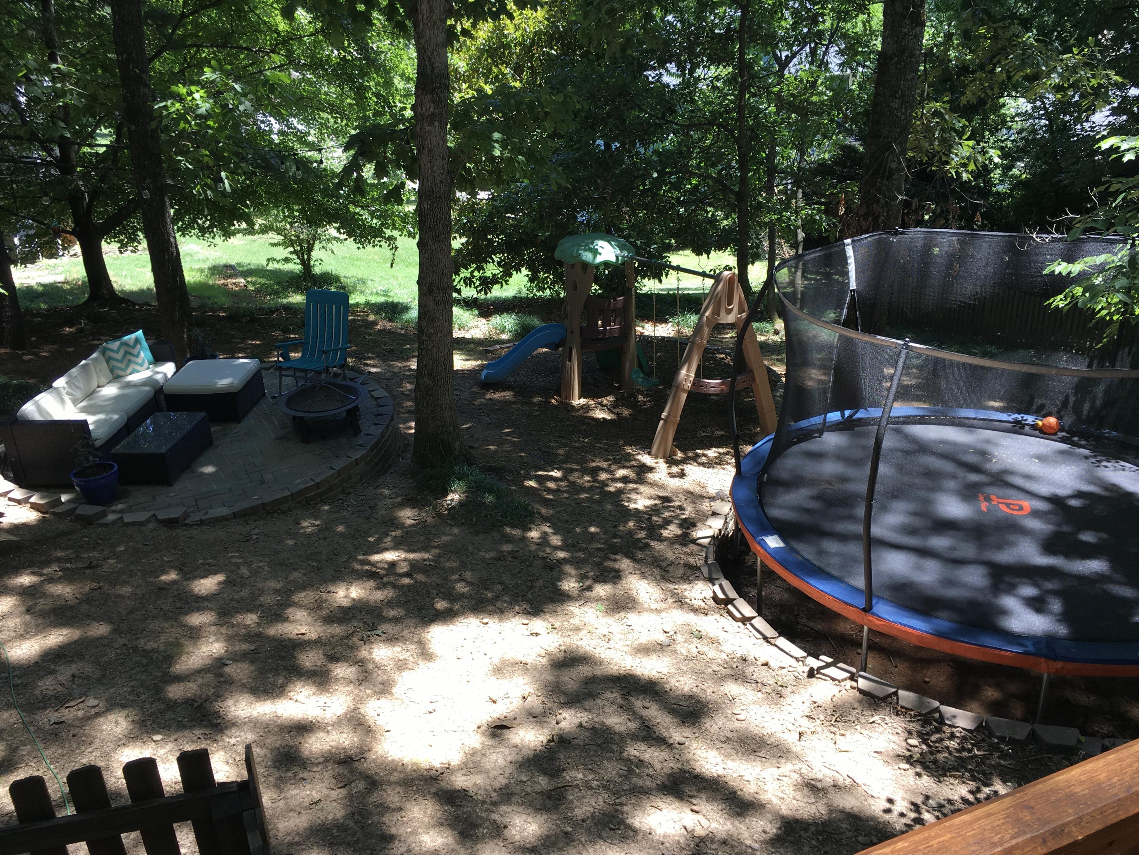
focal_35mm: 29
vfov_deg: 48.2
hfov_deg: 61.7
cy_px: 428
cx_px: 570
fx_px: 954
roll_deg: +3.2
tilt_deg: -25.6
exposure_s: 1/167
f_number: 2.2
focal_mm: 4.15
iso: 25
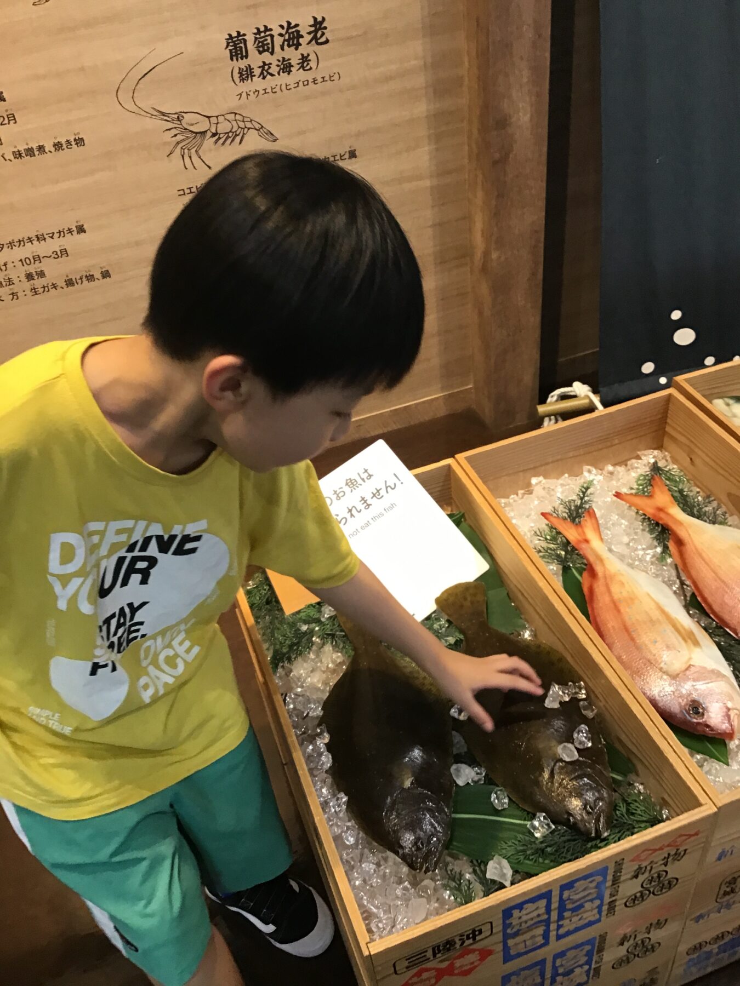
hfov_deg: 45.4
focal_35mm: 31
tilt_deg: -39.7
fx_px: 884
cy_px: 493
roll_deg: +10.5
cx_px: 370
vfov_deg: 58.4
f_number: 2.4
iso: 40
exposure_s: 1/30
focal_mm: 3.3
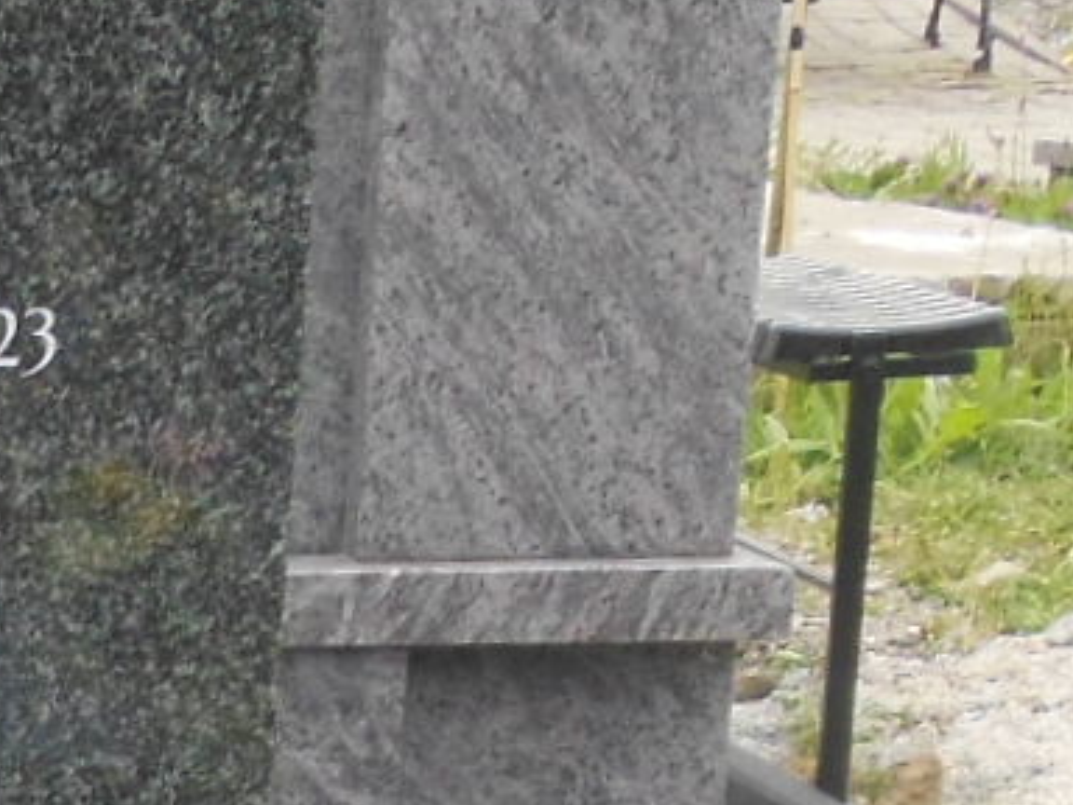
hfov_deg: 12.4
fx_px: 4588
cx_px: -713
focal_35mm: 148
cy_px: 1761
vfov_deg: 9.2
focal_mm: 4.5
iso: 125
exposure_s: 1/400
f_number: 3.2
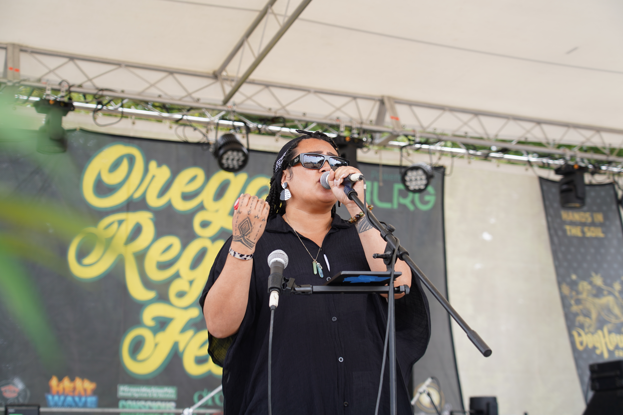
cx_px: 312
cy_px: 208
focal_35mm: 61
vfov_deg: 22.3
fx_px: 1056
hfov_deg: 32.9
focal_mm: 61
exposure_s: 1/125
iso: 100
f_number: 4
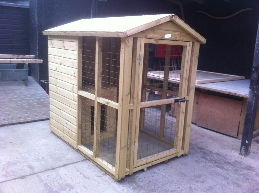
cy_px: 96
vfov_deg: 40.6
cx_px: 130
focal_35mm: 35
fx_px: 262
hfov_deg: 52.7
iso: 100
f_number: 2.8
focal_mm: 3.85
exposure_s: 1/60
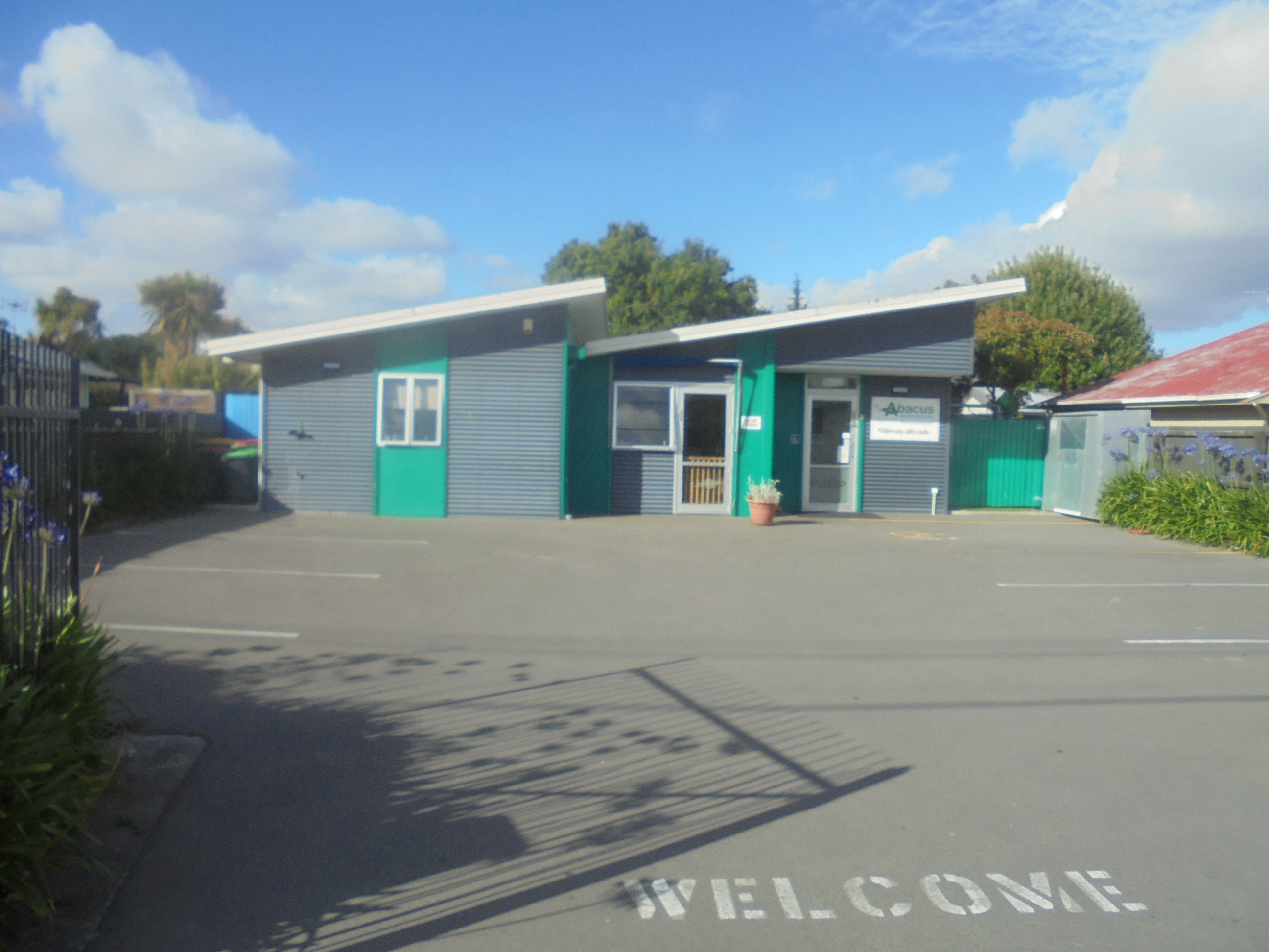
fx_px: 953
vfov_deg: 53.1
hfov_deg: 67.3
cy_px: 476
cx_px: 634
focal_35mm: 26
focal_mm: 4.6
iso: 100
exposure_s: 1/800
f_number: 3.5
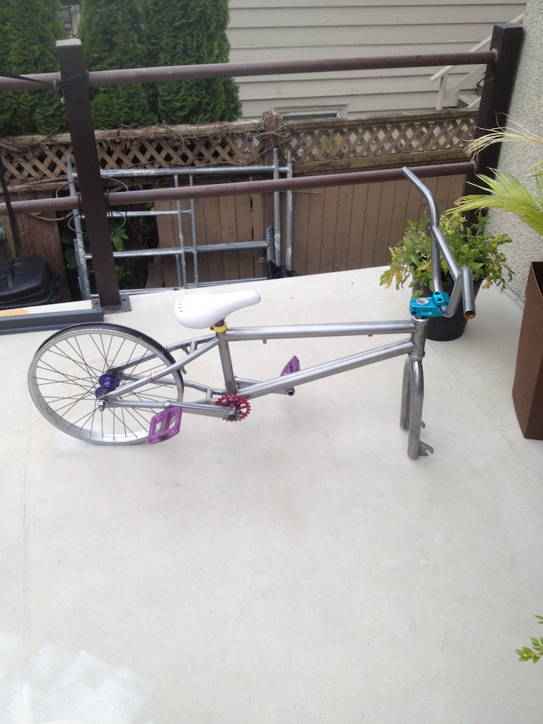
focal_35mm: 35
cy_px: 362
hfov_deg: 40.7
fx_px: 732
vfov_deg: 52.6
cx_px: 272
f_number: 2.4
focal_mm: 4.28
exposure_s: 1/120
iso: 80
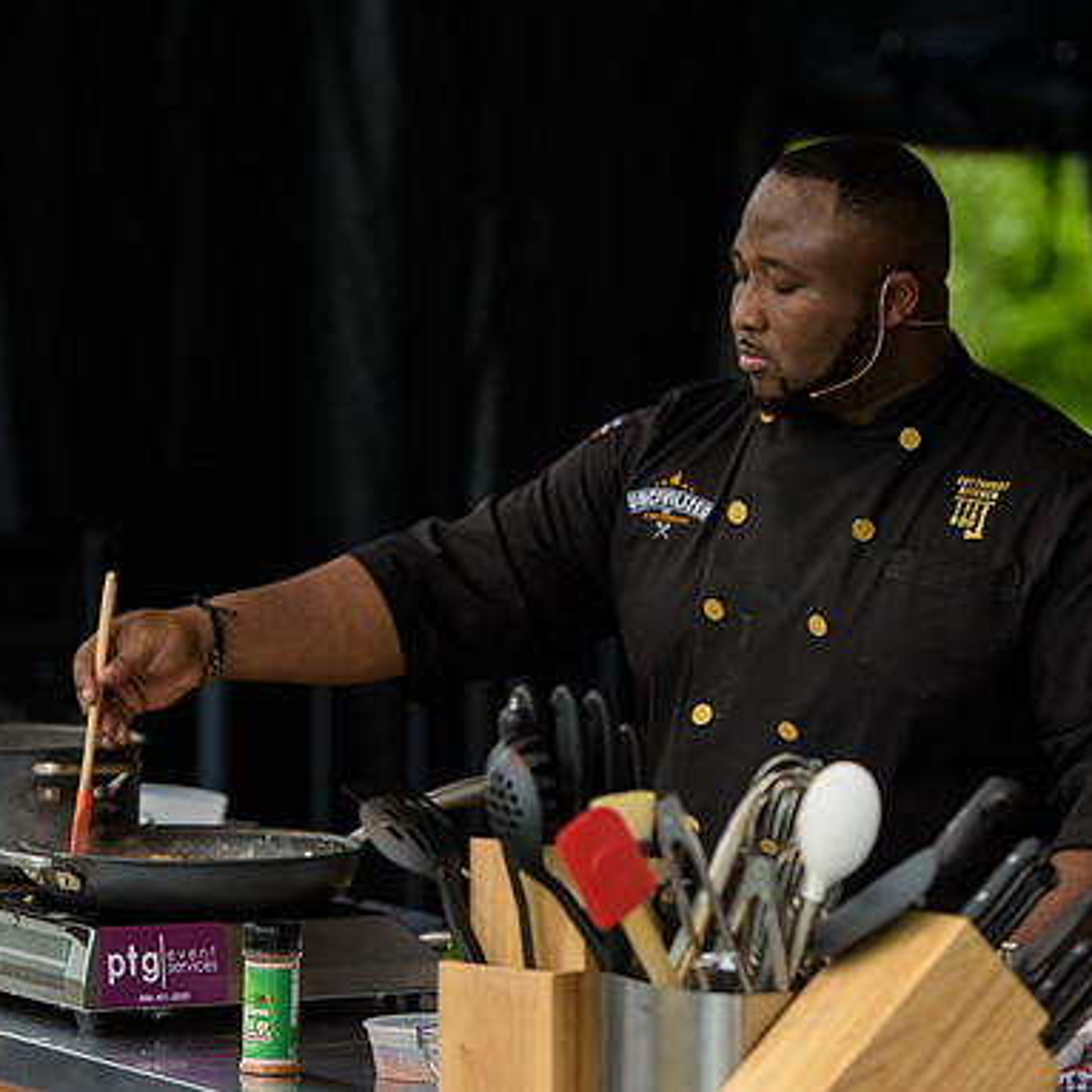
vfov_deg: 11.1
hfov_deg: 11.1
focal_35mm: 157
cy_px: 543
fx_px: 5603
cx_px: 584
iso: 250
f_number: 3.2
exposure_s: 1/1600
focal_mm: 122
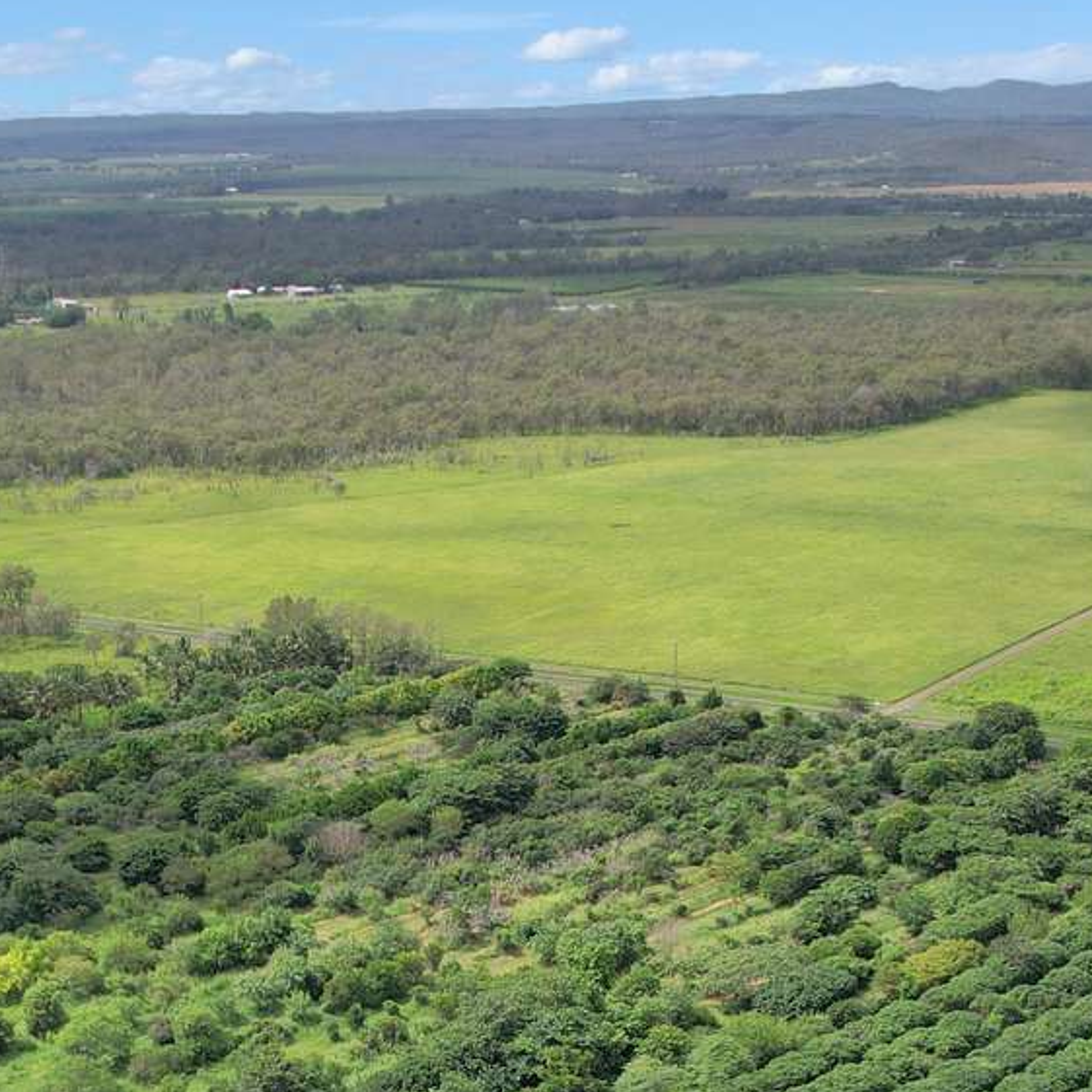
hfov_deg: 26.7
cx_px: 335
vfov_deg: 25.0
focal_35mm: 64
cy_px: 1195
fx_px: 2284
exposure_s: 1/2000
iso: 100
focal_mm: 8.38
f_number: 2.8
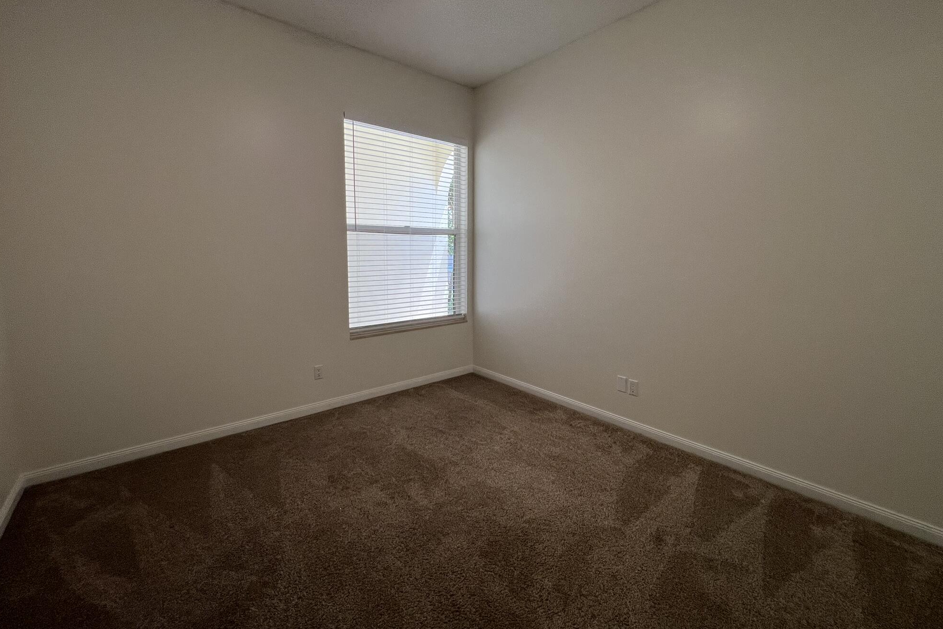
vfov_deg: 81.0
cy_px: 288
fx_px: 367
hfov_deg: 104.2
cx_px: 475
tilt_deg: -5.5
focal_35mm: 14
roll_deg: -0.8
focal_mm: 1.57
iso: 80
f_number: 1.8
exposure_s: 1/125
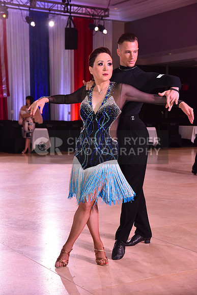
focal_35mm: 65
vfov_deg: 31.0
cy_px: 148
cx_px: 98
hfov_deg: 20.9
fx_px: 533
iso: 2500
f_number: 6.3
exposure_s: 1/320
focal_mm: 65
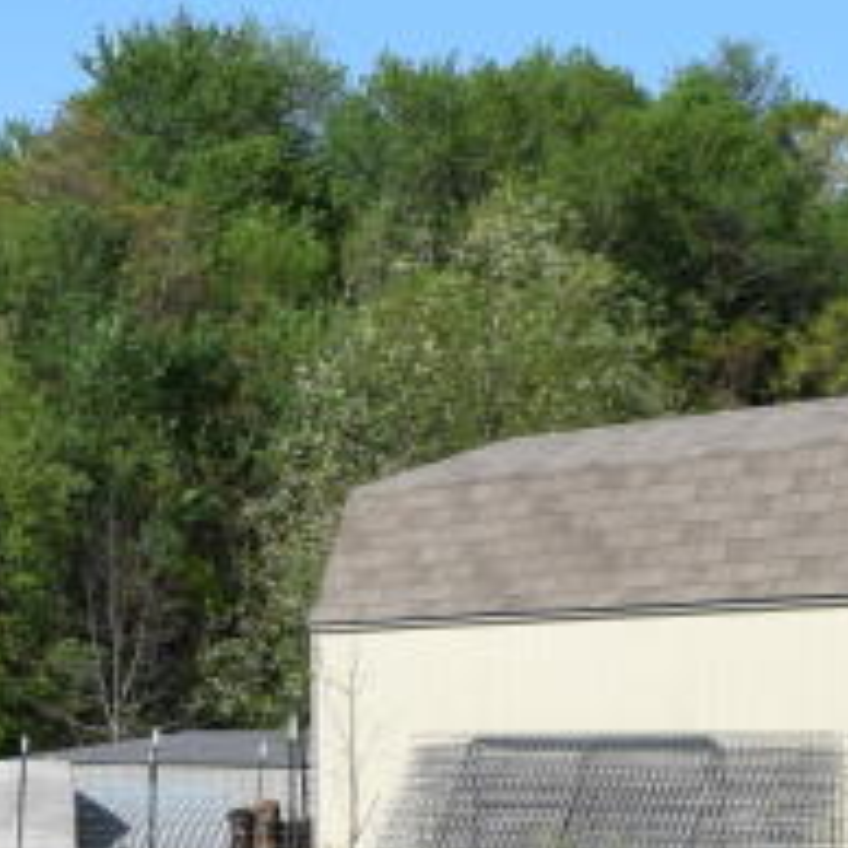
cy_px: 660
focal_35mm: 136
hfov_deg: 12.4
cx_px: -284
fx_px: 3769
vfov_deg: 12.8
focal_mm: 18
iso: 200
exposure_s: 1/400
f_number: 10
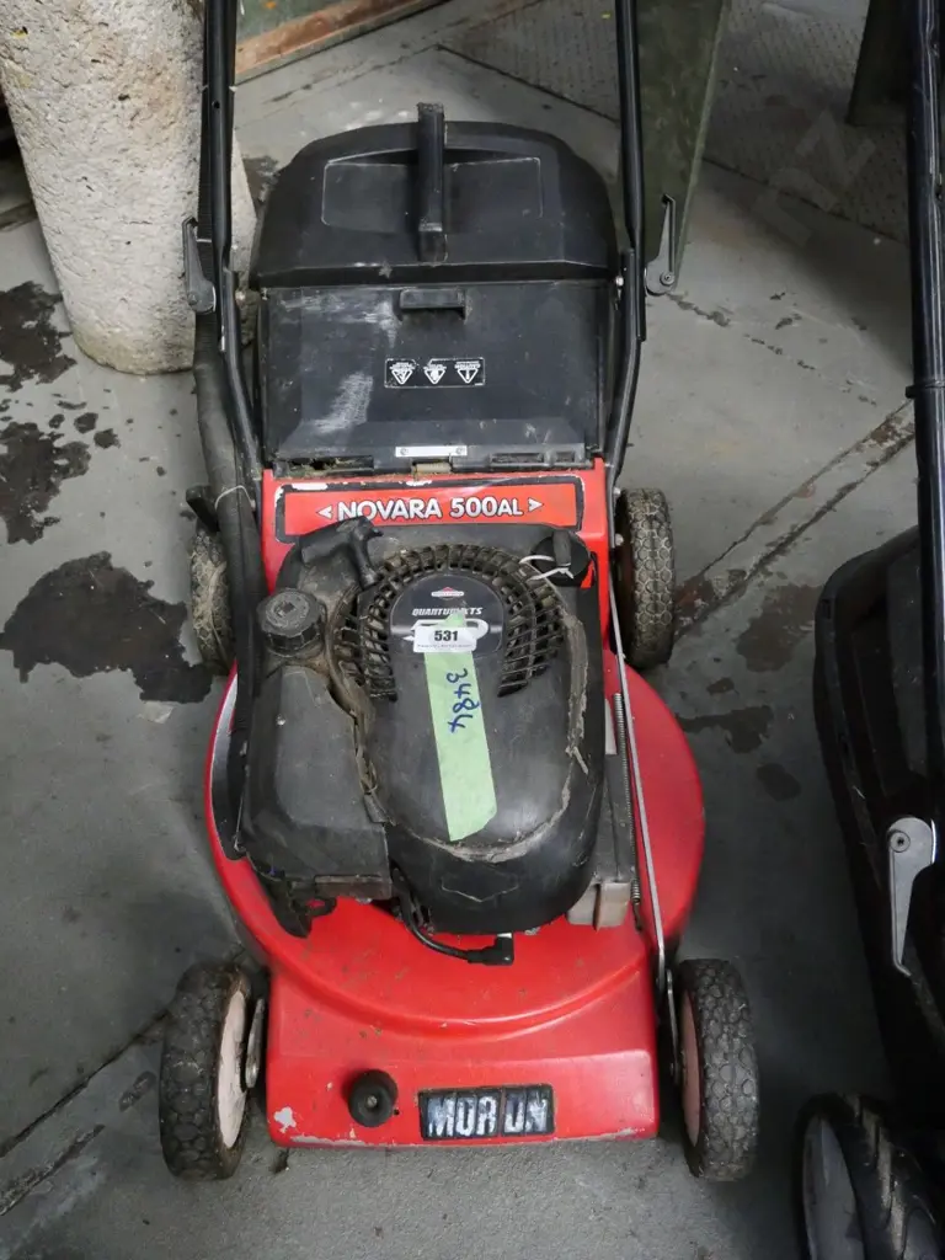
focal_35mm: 30
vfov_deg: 60.0
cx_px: 472
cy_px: 630
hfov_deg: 46.8
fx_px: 1092
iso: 6400
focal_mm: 15
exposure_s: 1/800
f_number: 3.7
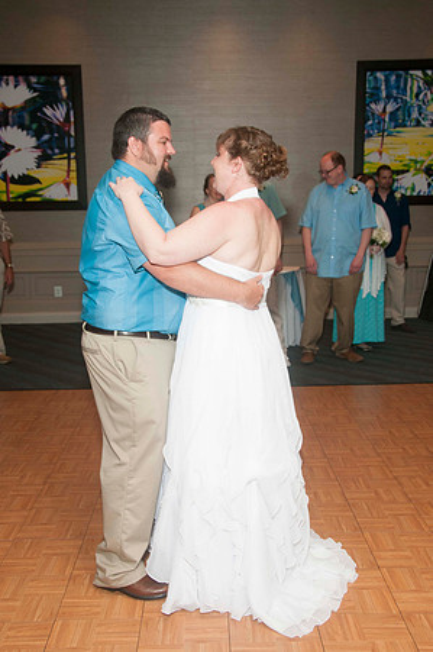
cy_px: 326
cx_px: 216
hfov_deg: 34.1
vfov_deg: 49.6
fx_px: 705
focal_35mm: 39
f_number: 5.6
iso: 400
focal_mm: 26
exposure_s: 1/60
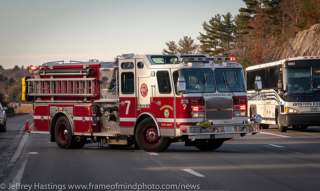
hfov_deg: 12.0
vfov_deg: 7.2
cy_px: 100
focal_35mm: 177
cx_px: 145
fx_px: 1525
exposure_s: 1/1600
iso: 1250
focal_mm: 80
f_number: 8
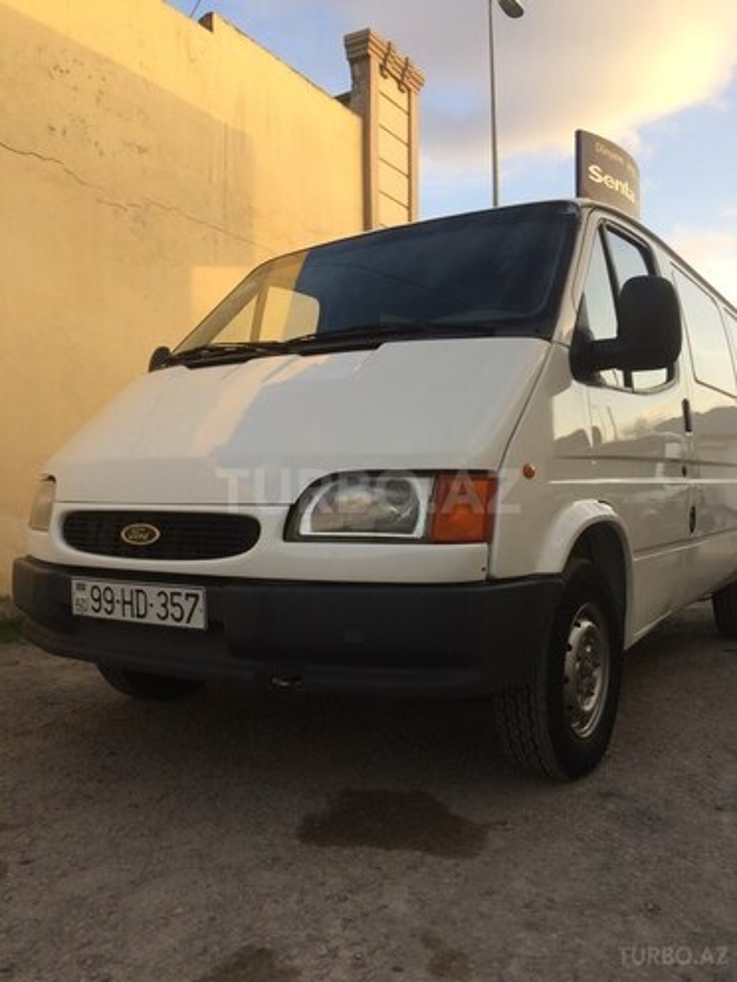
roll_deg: -1.4
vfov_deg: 61.7
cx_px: 368
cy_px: 491
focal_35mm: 29
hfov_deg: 48.2
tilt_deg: +0.9
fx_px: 823
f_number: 2.2
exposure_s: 1/383
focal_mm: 4.15
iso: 32
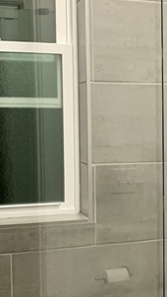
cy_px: 165
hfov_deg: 16.2
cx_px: 193
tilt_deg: -3.4
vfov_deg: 29.3
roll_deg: -1.5
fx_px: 566
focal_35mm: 72
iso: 200
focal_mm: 4.25
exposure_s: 1/60
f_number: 1.8
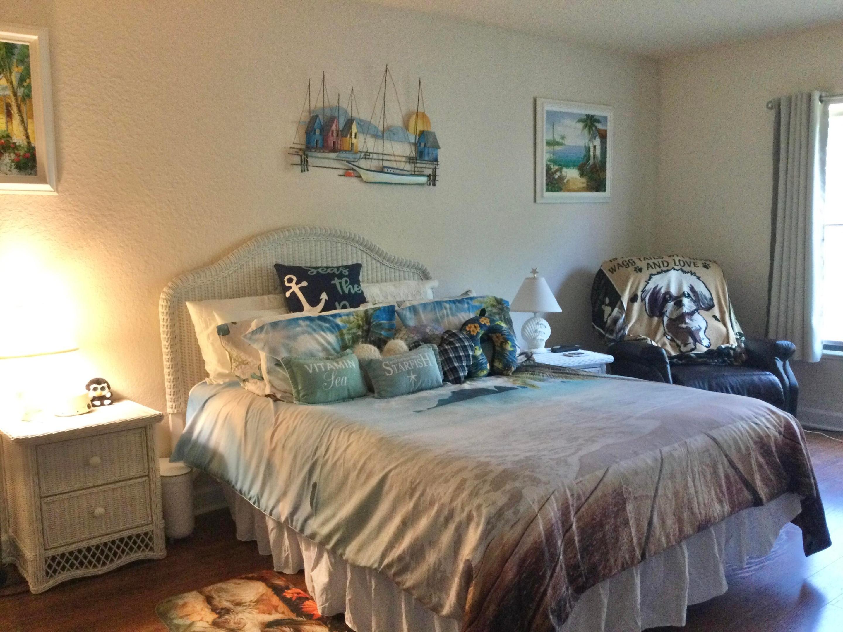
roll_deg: -0.7
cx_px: 422
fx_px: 755
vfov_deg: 45.4
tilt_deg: -6.9
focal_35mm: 31
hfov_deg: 58.4
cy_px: 316
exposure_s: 1/24
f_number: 2.4
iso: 200
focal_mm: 3.3
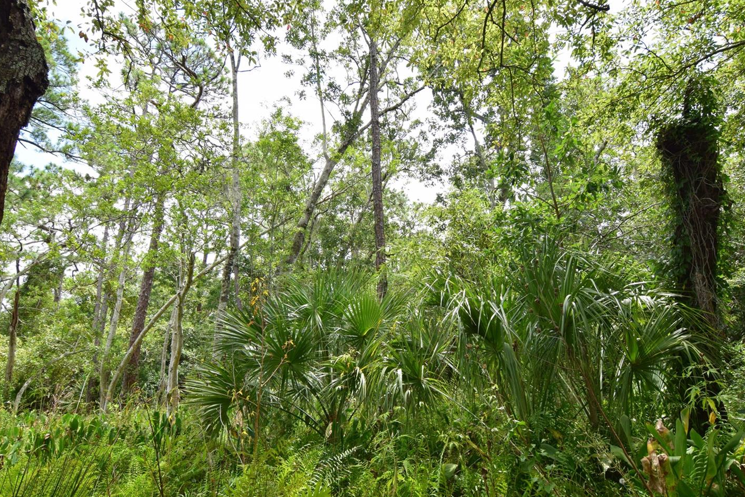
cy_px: 271
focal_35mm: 19
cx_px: 396
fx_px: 384
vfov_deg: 65.6
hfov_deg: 88.1
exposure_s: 1/200
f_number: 10
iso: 400
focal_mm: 11
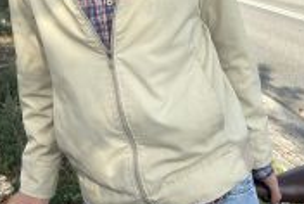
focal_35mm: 69
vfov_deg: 18.6
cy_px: -49
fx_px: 584
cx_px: 135
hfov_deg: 29.2
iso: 50
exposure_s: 1/2457
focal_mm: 5.7
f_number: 1.5
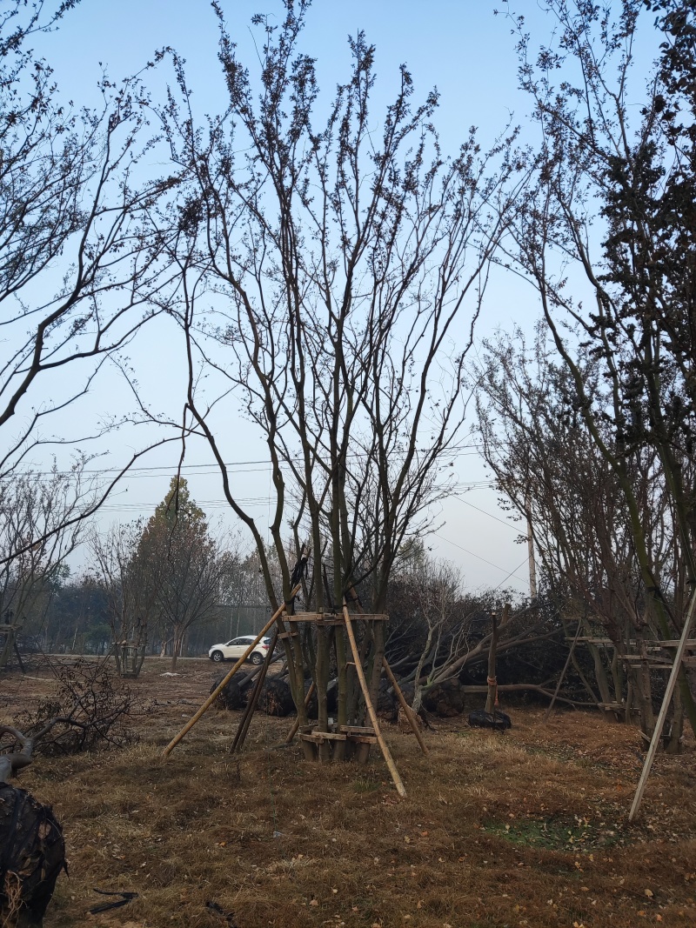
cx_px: 348
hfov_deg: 54.9
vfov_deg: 69.4
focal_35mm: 25
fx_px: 670
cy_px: 464
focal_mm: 4.71
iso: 50
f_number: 1.79
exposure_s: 1/168
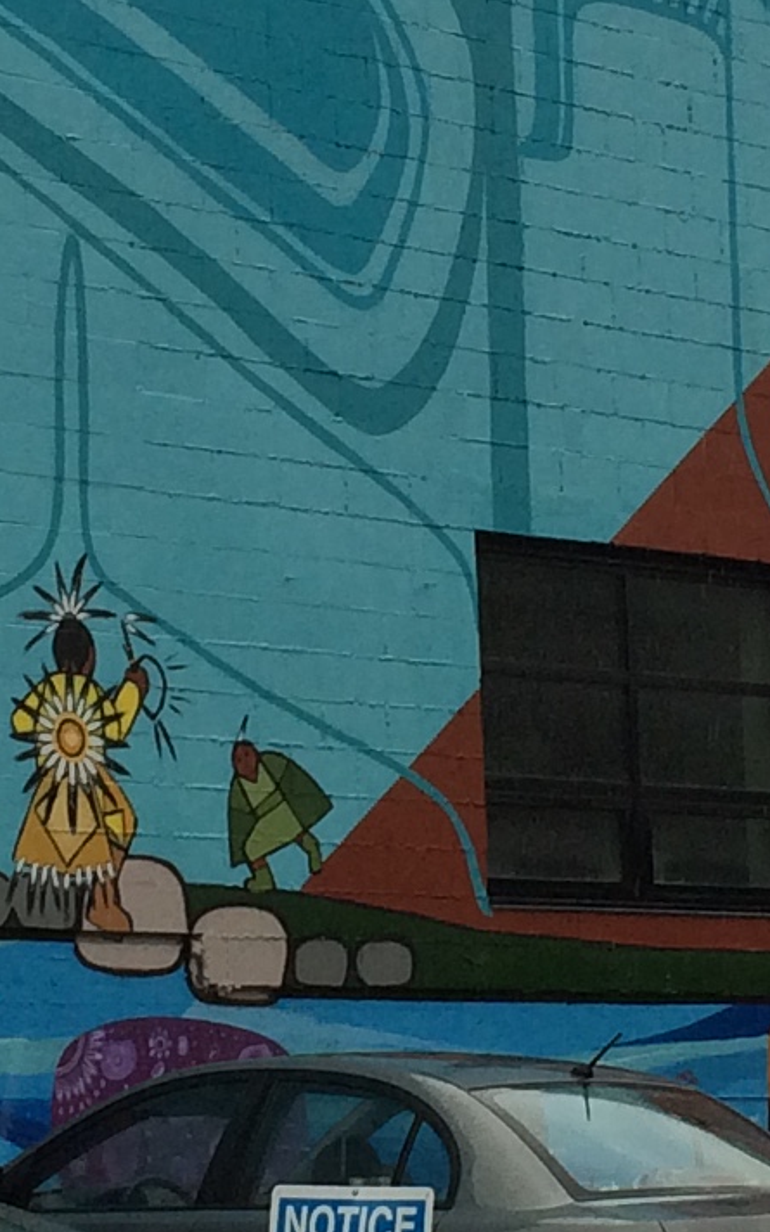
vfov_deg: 14.8
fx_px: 4734
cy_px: 675
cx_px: 301
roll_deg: +2.0
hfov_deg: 9.3
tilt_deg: +6.7
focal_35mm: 141
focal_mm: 4.15
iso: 32
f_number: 2.2
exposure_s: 1/394
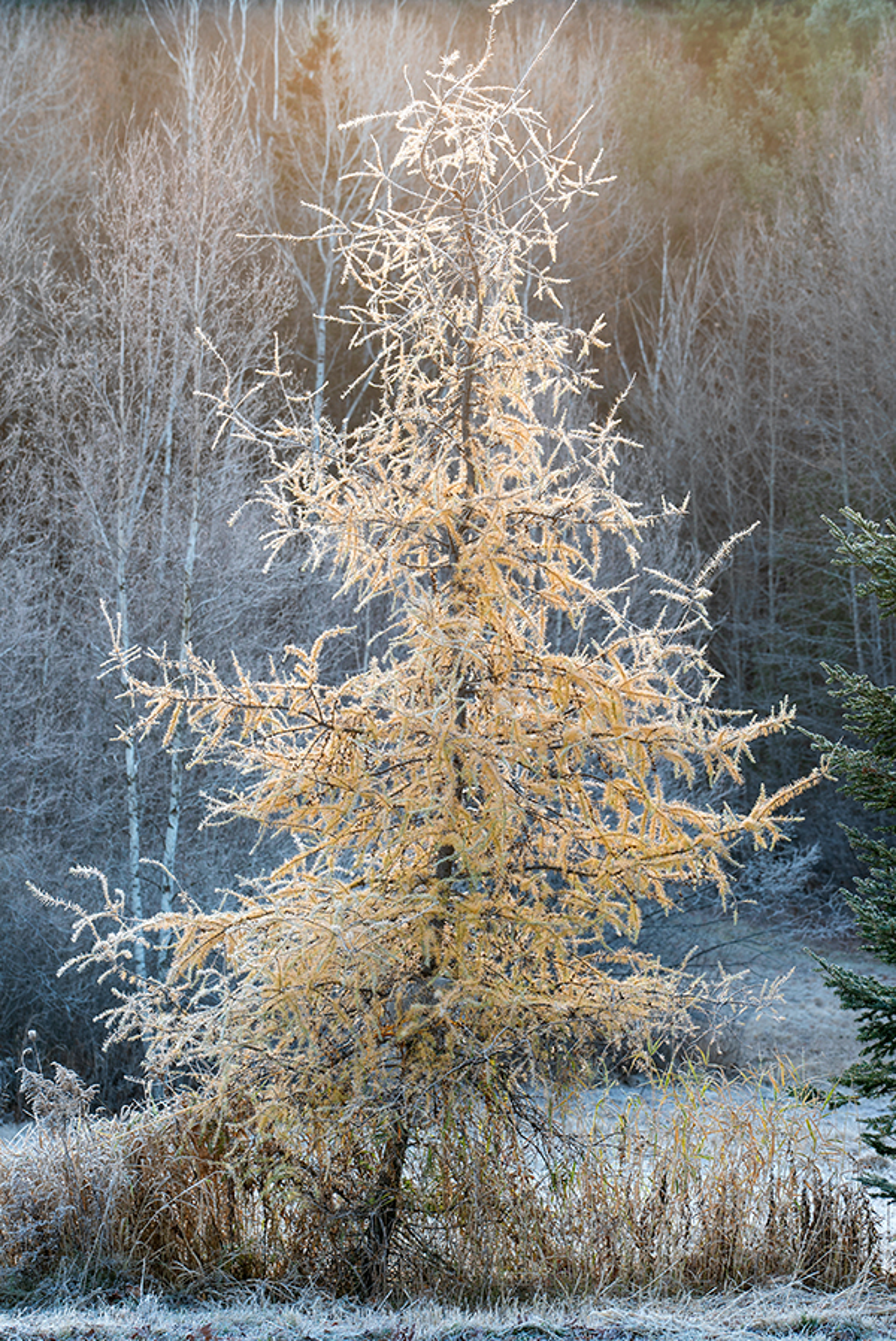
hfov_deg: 8.7
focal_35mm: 158
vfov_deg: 13.0
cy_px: 670
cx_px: 448
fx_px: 5889
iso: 320
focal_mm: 158
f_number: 8
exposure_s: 1/160
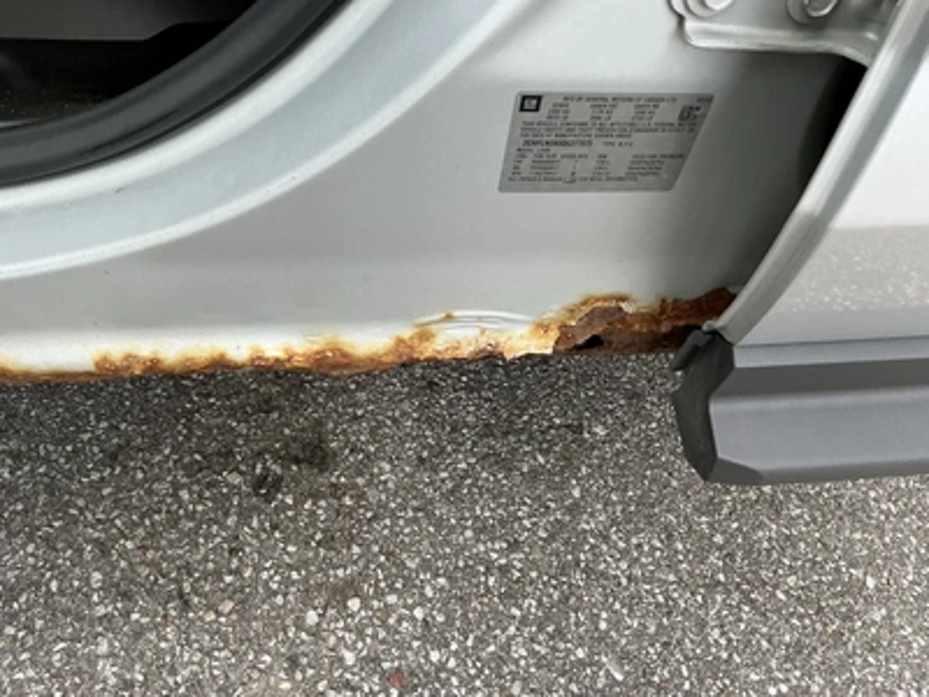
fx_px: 751
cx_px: 464
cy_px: 348
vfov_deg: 49.7
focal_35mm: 28
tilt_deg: -47.6
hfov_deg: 63.4
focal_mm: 3
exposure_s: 1/415
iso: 25
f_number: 1.8
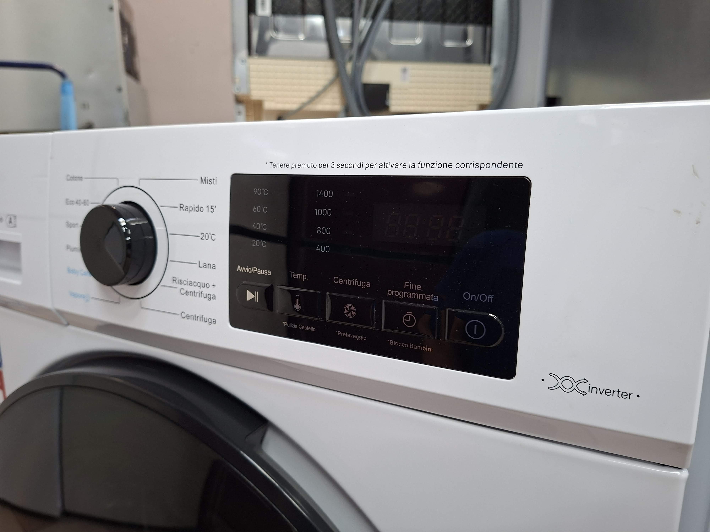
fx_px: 472
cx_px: 355
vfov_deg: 58.9
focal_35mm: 23
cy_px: 266
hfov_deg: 73.9
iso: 320
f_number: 1.8
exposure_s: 1/50
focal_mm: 5.54
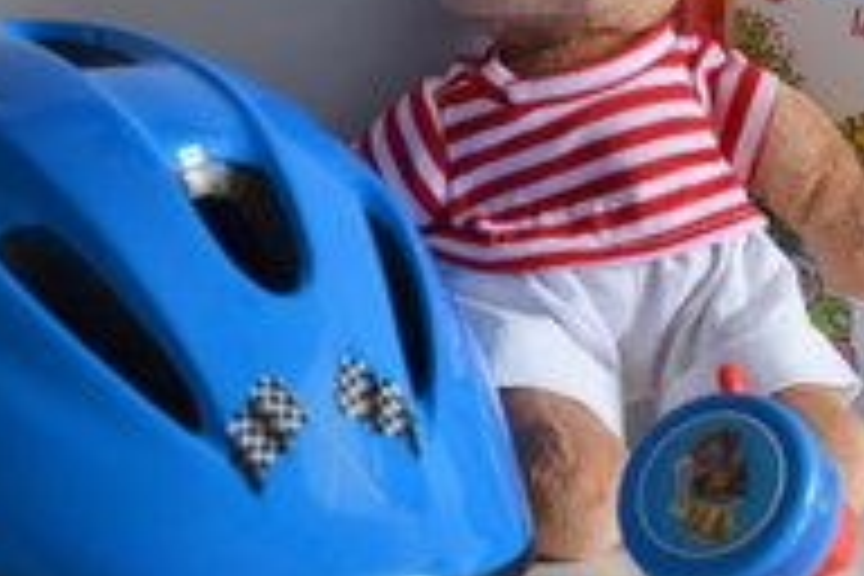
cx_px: 432
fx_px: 3384
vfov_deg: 9.7
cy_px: 68
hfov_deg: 14.6
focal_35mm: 141
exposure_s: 1/60
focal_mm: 38
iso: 560
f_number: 4.5
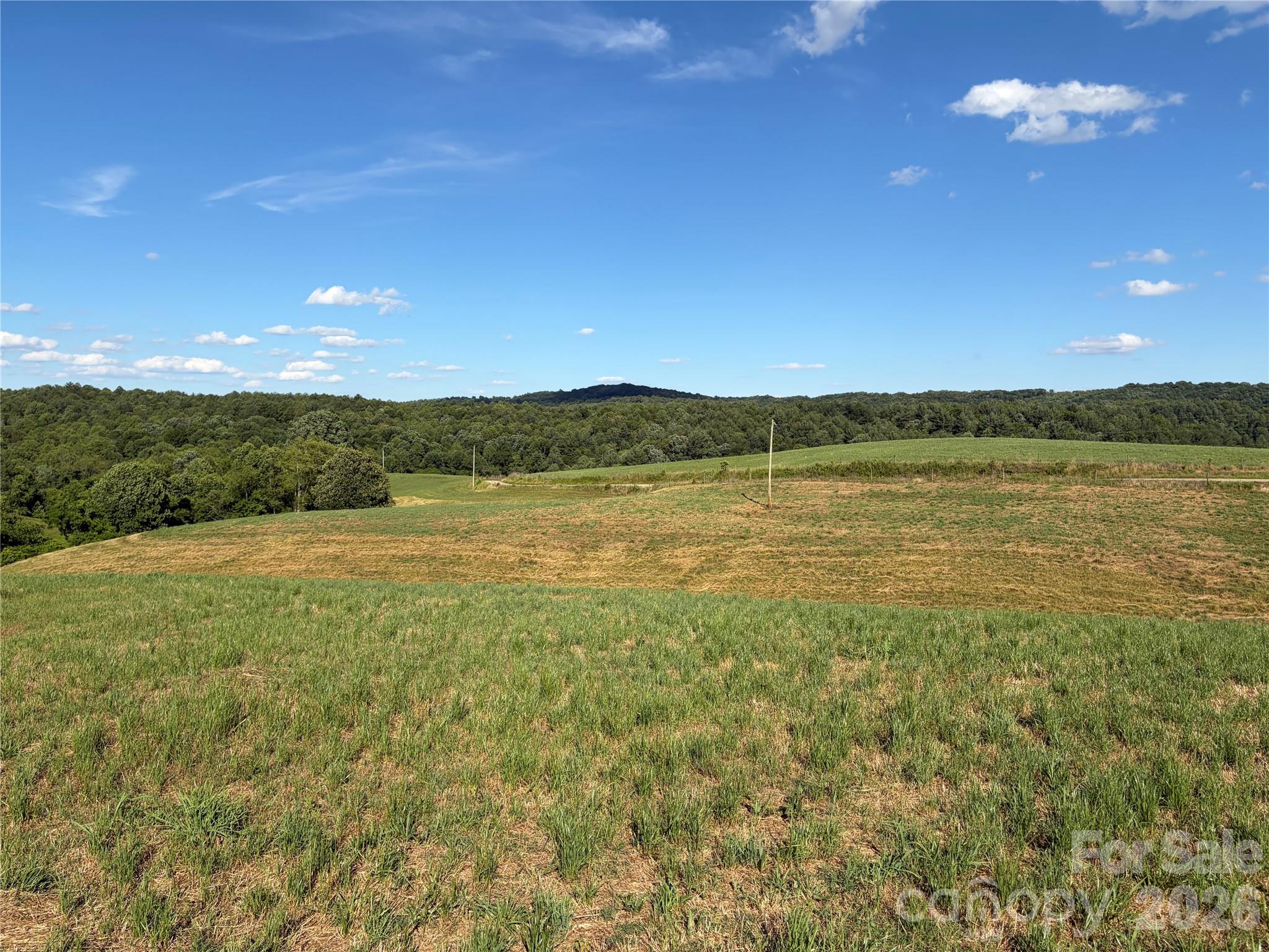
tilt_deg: -4.3
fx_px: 953
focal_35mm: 26
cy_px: 476
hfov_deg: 67.3
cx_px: 634
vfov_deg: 53.1
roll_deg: +1.4
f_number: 1.6
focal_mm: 5.96
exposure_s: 1/4608
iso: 50
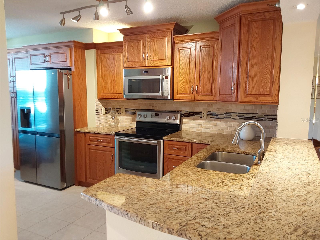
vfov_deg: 49.7
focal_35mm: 28
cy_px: 120
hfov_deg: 63.4
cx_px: 160
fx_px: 259
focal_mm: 2.91
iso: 200
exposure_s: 1/40
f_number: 1.9
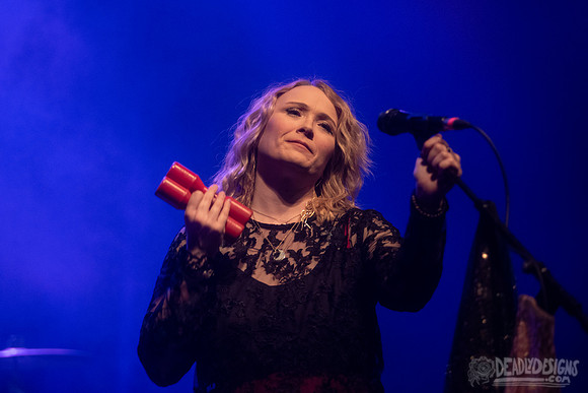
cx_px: 259
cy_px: 173
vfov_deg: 9.8
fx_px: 2284
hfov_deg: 14.7
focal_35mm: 140
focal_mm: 125
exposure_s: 1/160
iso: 2500
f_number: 3.2
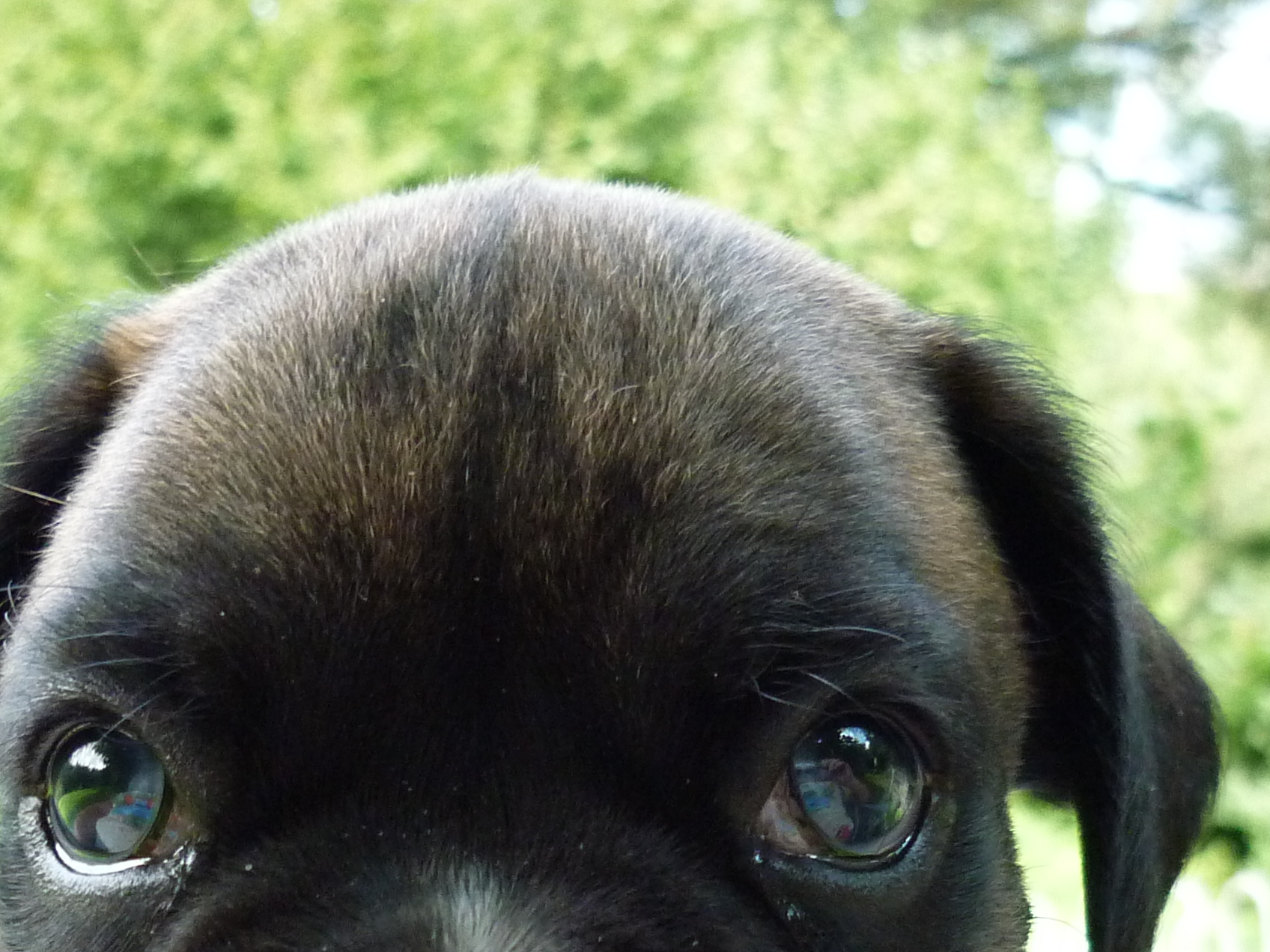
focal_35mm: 71
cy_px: 1007
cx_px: 604
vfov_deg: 19.9
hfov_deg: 27.4
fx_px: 2605
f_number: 2.8
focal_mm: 5.5
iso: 320
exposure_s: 1/200
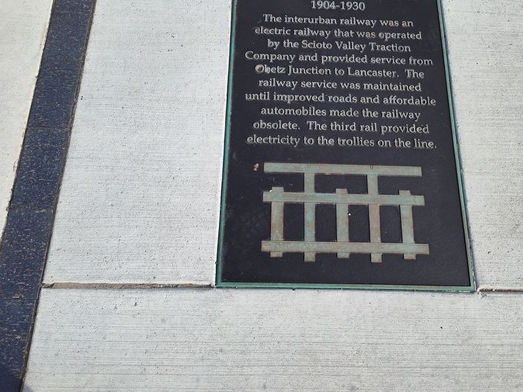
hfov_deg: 65.2
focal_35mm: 27
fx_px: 408
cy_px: 166
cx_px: 282
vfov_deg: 51.2
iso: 100
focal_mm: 5.56
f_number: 1.8
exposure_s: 1/886
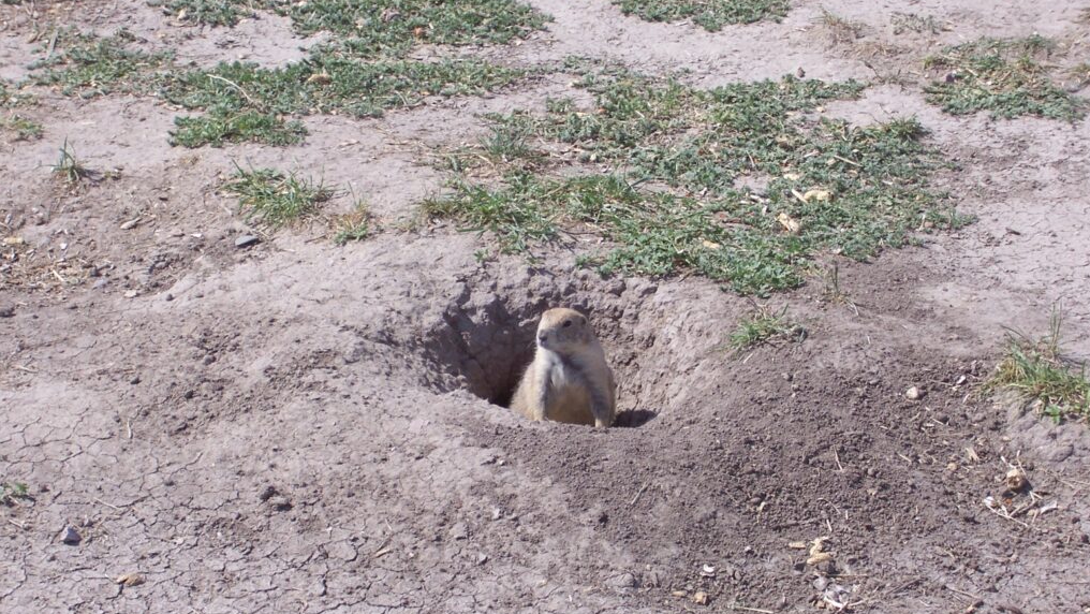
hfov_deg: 19.1
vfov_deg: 10.8
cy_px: 352
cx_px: 548
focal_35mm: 112
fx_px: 3238
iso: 80
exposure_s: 1/750
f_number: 4.6
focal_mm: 16.8
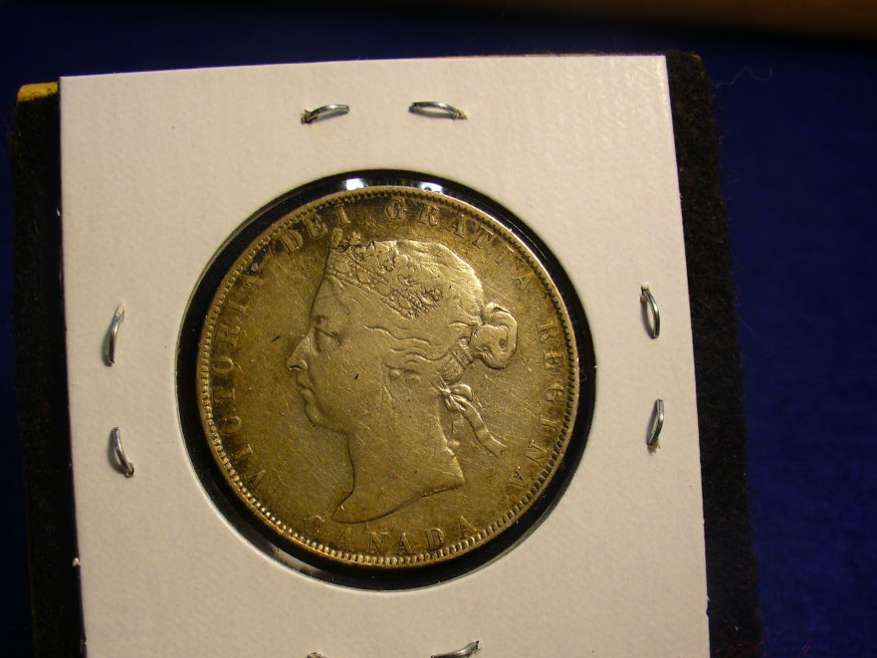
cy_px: 367
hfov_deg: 44.7
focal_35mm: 42
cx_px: 391
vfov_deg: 34.3
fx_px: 1064
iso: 80
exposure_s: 1/100
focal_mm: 6.1
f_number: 2.8
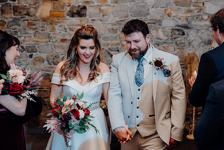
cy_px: 75
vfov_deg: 25.5
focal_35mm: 53
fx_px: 330
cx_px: 112
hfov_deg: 37.5
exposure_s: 1/200
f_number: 3.5
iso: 2500
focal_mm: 53
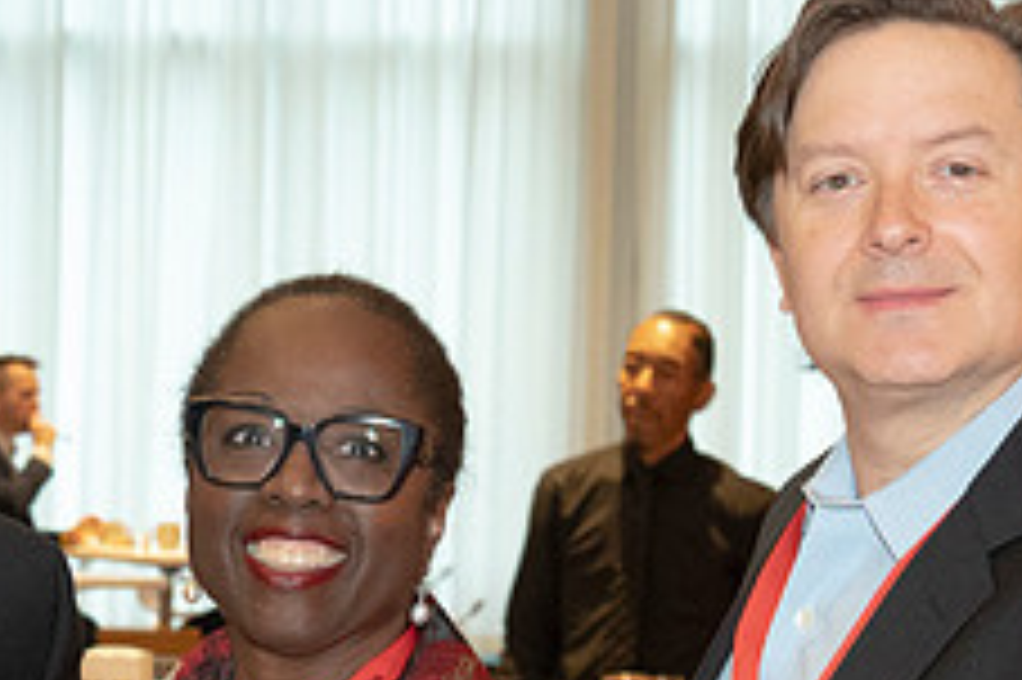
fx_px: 4794
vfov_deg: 8.1
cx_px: 378
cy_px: 714
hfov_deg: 12.2
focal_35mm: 169
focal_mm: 44
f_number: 8
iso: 2500
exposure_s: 1/80
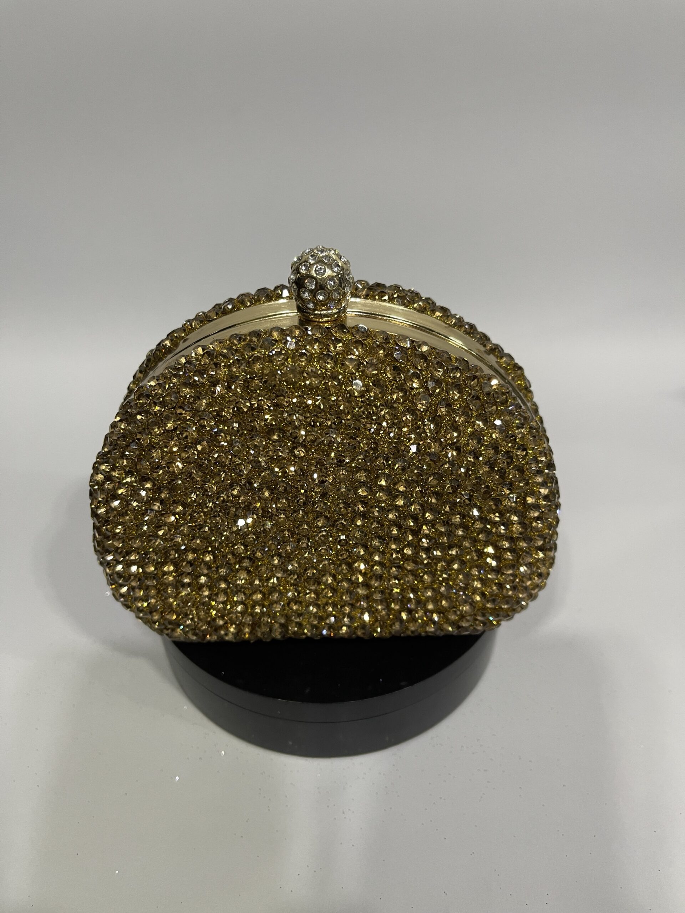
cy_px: 456
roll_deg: +1.6
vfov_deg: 69.4
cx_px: 342
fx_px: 660
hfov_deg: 54.9
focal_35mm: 25
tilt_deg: -38.3
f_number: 1.6
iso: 125
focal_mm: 5.1
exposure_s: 1/51
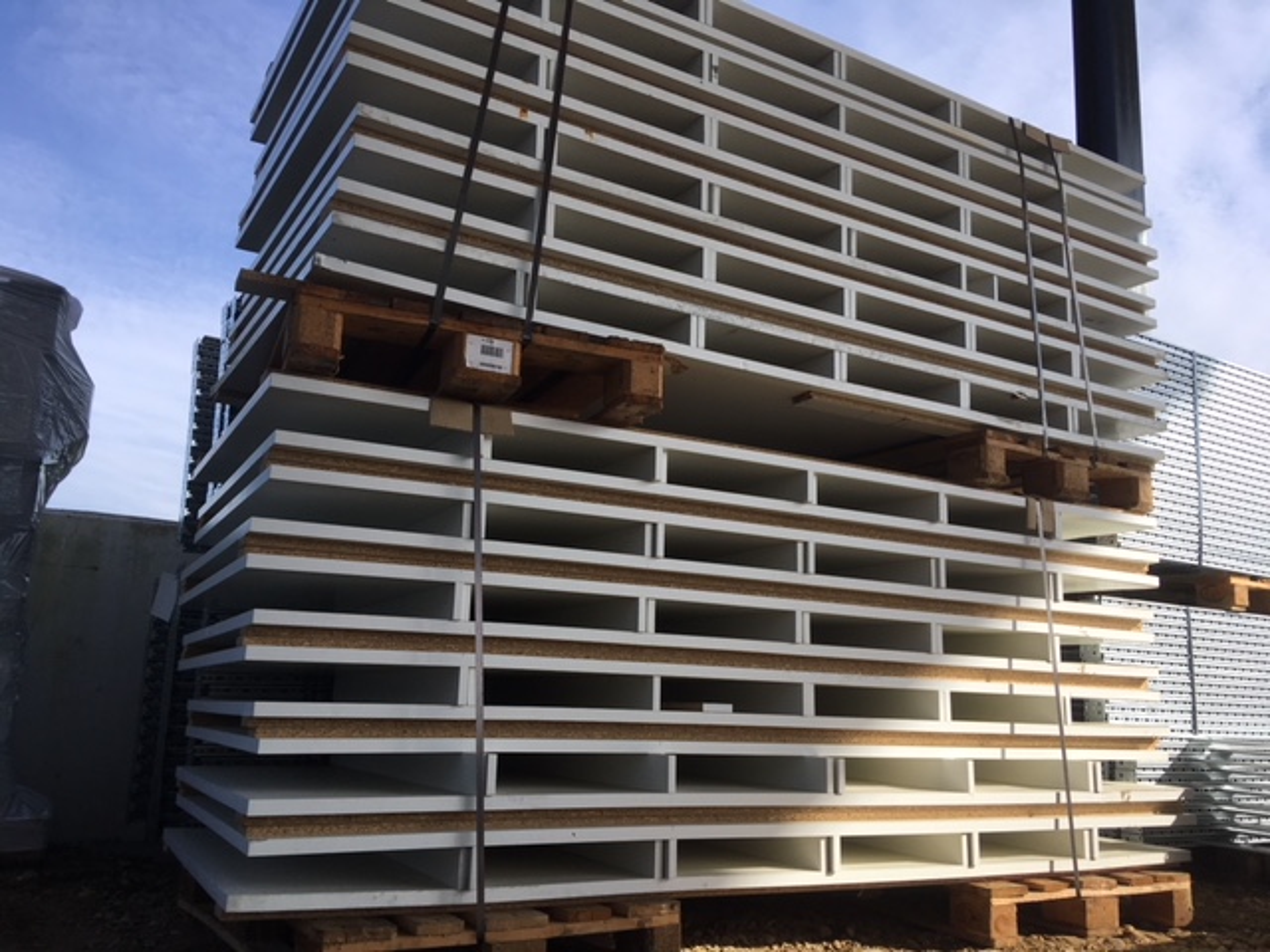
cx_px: 635
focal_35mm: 29
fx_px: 1064
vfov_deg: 48.2
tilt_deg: +10.8
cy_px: 476
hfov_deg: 61.7
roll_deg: -2.1
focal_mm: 4.15
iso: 25
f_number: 2.2
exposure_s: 1/1241
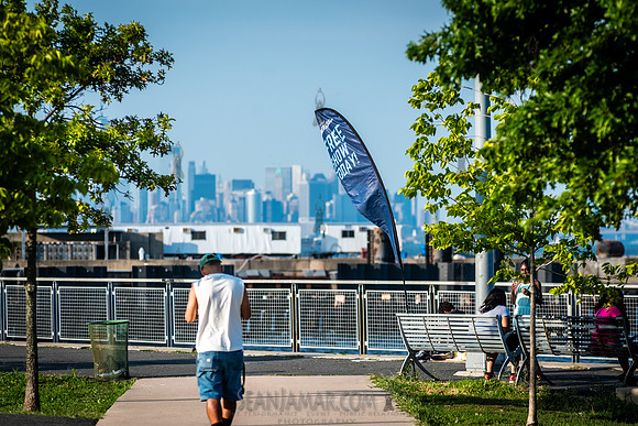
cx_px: 361
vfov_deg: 7.7
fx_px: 3142
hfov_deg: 11.6
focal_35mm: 177
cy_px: 194
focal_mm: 155
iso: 320
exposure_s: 1/2000
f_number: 4
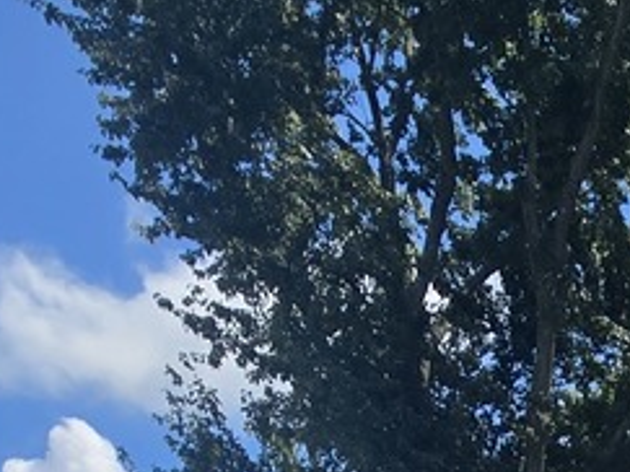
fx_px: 1401
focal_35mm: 77
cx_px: 1081
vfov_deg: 12.0
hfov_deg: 19.8
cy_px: 1333
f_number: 2.2
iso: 50
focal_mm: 2.2
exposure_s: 1/1809
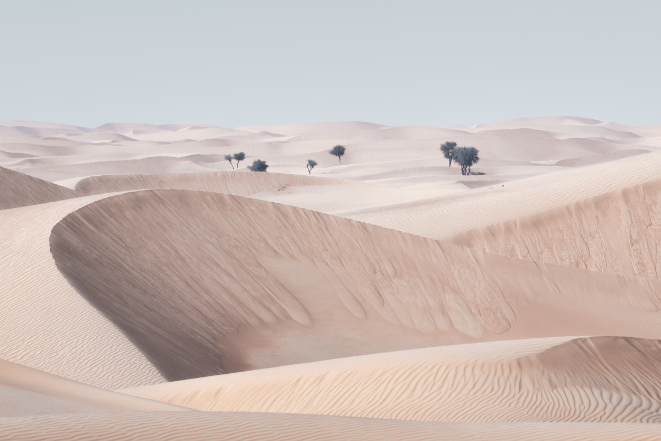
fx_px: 5094
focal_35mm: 278
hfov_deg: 7.4
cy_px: 220
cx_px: 330
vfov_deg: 5.0
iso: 200
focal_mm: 185
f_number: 8
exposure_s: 1/1600
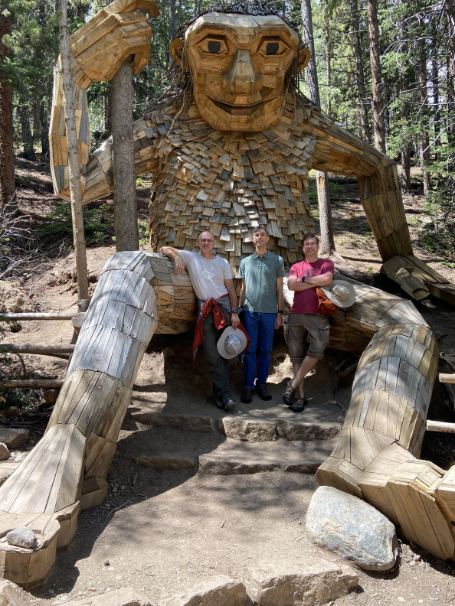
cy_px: 281
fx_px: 491
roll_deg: -0.6
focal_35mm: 28
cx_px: 217
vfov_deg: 63.4
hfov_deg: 49.7
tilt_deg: +3.7
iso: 32
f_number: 1.8
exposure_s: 1/471
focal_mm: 4.25
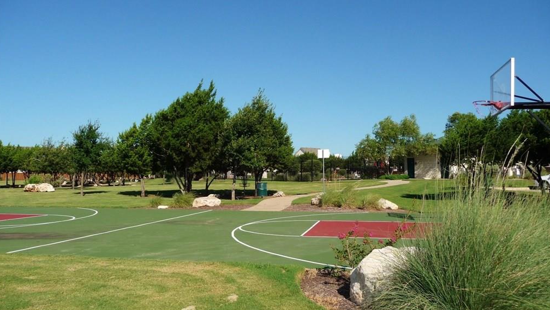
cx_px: 276
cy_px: 148
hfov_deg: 62.6
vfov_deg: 37.8
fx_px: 452
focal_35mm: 31
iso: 100
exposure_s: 1/1300
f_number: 3.3
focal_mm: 4.7
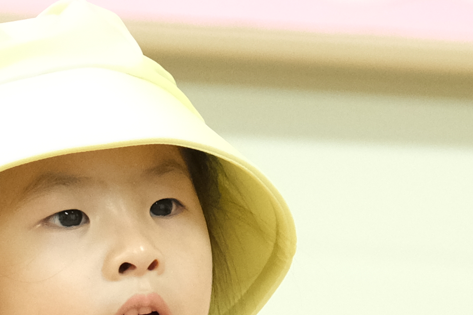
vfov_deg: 2.2
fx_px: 8106
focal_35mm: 617
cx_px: -165
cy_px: 653
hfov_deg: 3.3
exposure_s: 1/180
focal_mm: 70
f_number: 2.8
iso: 2500
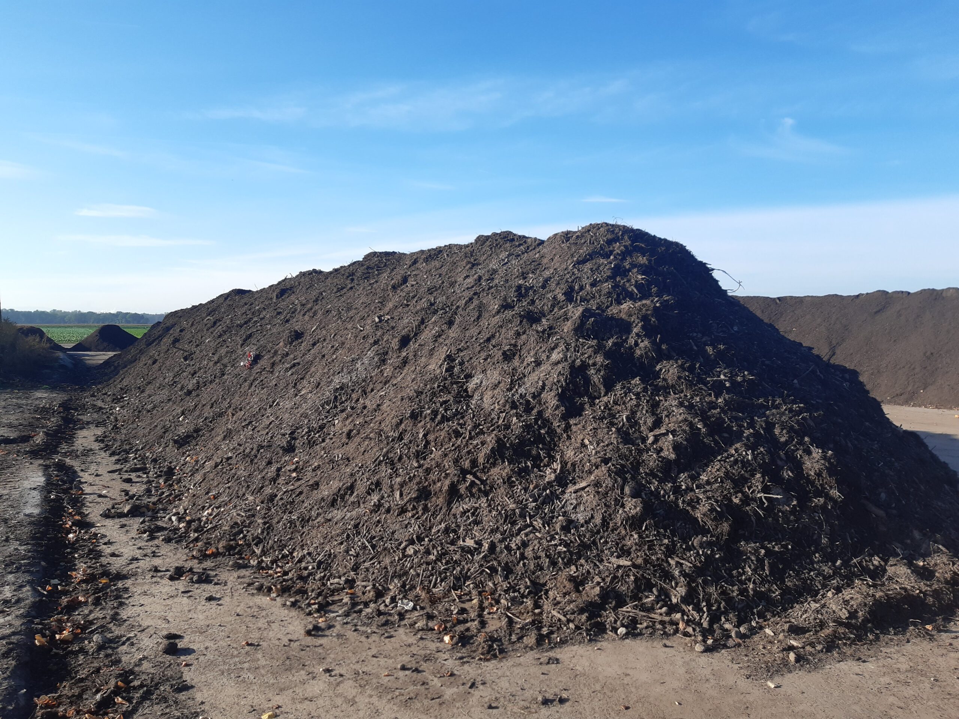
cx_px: 480
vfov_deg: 53.1
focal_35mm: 26
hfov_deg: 67.3
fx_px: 720
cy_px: 360
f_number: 1.7
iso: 40
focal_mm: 3.92
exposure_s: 1/1199
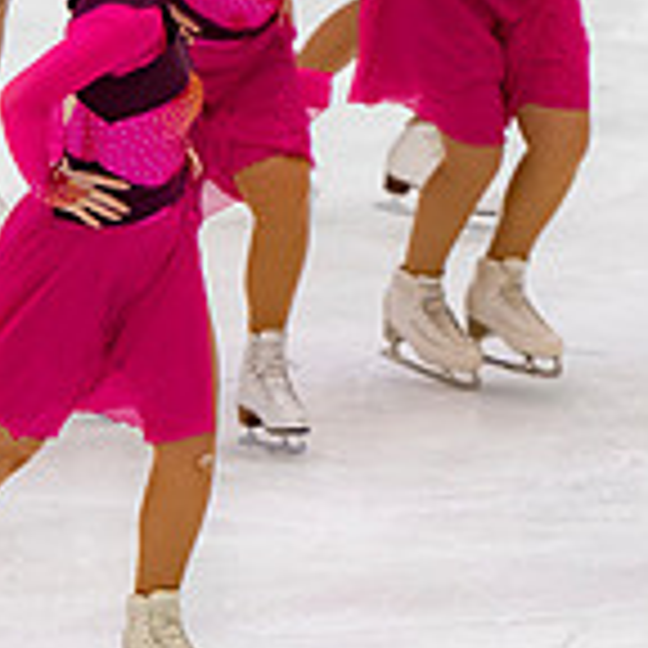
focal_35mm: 695
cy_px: -83
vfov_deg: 2.5
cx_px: 932
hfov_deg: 2.5
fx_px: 14719
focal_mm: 135
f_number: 5.6
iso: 1400
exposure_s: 1/320
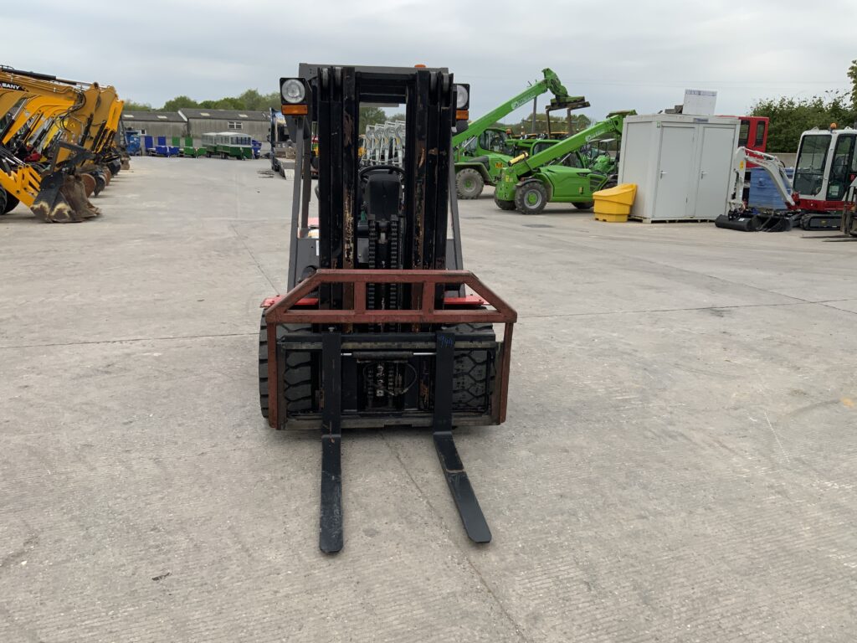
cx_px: 428
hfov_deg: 61.7
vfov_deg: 48.2
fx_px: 718
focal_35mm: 29
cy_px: 322
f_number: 1.8
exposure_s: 1/912
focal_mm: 3
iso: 16
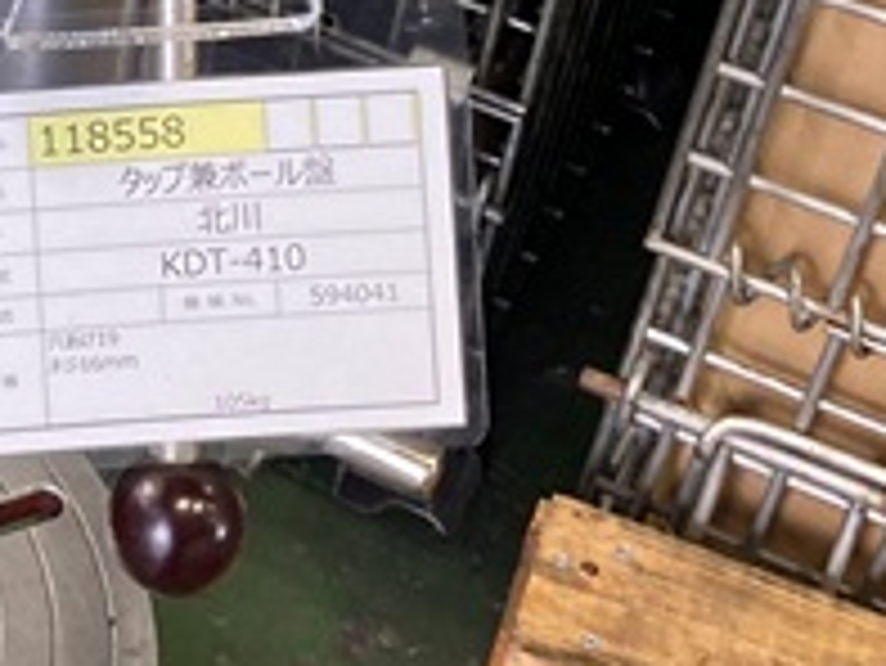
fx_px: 2331
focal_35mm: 91
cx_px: -117
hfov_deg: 20.4
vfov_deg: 15.5
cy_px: -189
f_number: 1.8
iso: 100
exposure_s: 1/60
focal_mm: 3.99
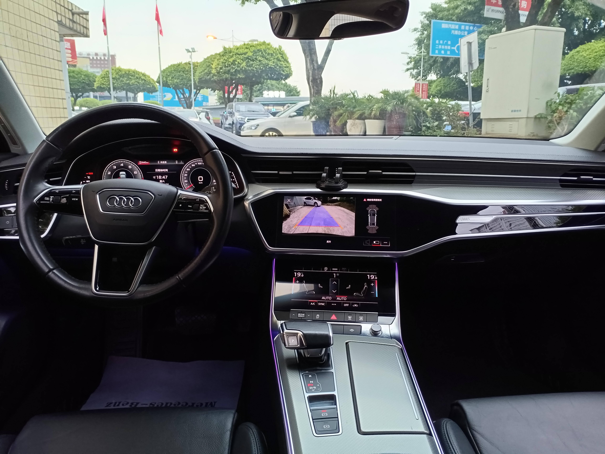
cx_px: 302
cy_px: 227
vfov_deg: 53.1
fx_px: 454
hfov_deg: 67.3
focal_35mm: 26
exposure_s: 1/33.3
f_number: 1.8
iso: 1377
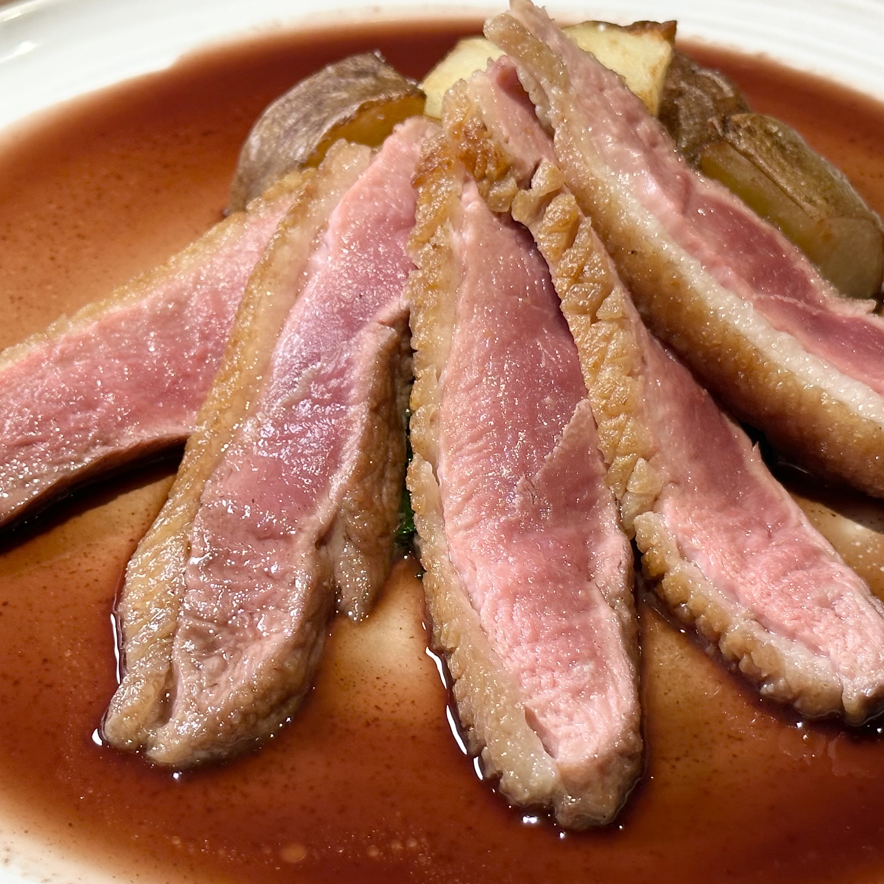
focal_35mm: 80
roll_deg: -1.5
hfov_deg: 21.6
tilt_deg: -42.0
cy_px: 491
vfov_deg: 21.6
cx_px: 528
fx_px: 2311
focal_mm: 6.86
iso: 80
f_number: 1.78
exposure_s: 1/106
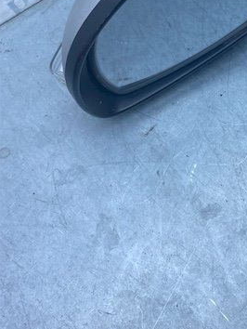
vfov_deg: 38.5
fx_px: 447
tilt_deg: -53.4
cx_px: 222
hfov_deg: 29.6
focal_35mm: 47
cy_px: 53
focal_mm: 4.25
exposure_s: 1/706
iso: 32
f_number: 1.8
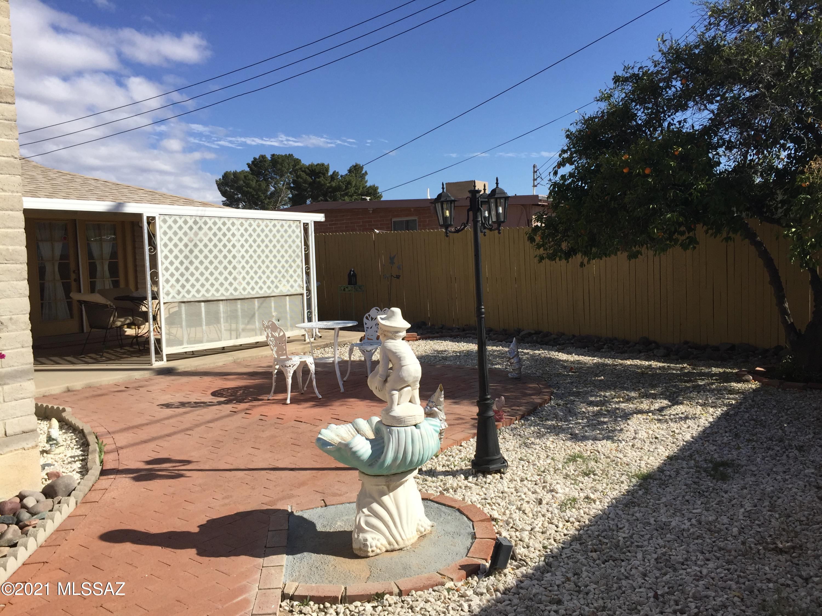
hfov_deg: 61.7
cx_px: 411
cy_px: 308
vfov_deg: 48.2
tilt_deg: -3.3
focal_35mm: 29
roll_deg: +1.2
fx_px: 689
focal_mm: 4.15
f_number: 2.2
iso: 32
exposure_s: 1/2825
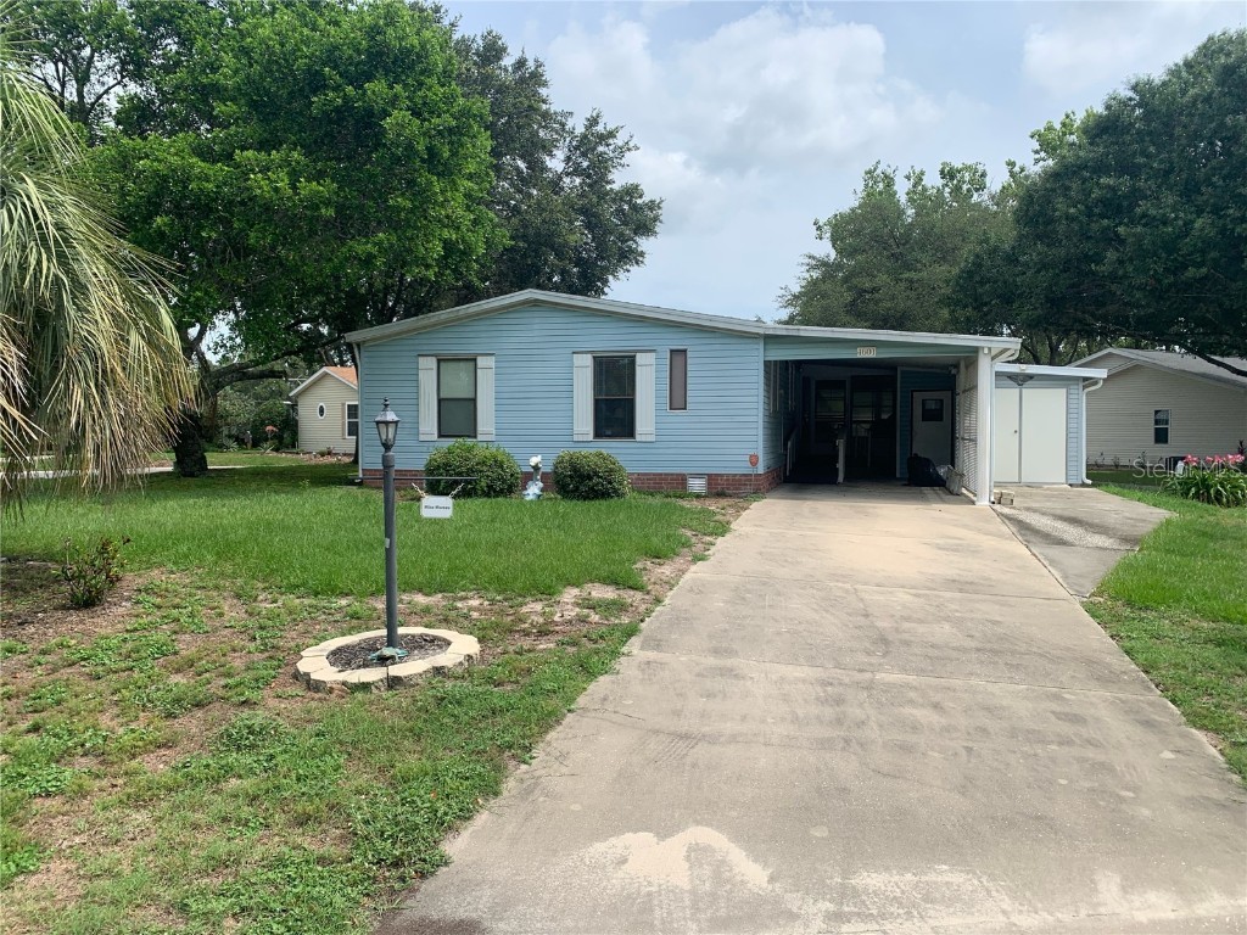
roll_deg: +0.4
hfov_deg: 67.3
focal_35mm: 26
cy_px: 468
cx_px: 624
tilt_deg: -3.2
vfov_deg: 53.1
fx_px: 937
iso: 25
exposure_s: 1/2257
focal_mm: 4.25
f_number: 1.8
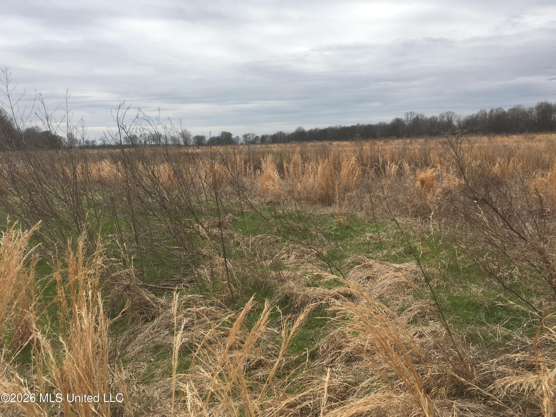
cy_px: 208
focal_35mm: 29
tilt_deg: -7.0
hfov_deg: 61.7
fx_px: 466
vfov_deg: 48.2
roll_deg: +1.3
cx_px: 278
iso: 25
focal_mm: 4.15
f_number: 2.2
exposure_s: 1/1709
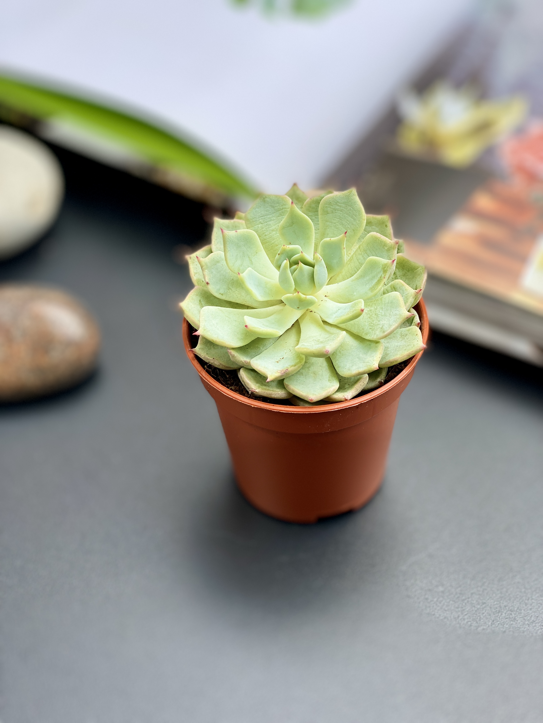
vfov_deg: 36.8
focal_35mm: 52
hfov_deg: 28.0
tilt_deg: -47.1
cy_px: 362
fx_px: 1088
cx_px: 272
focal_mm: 6
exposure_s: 1/489
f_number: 2
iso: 20
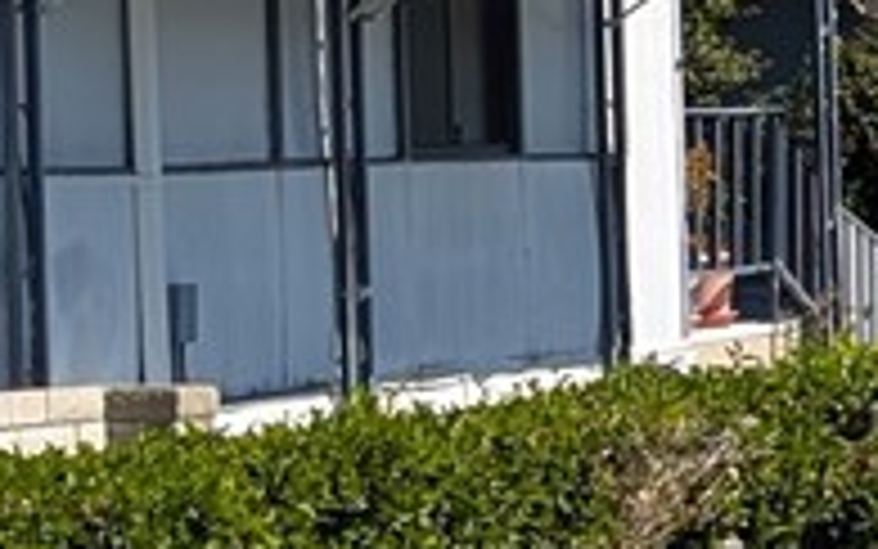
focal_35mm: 272
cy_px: 212
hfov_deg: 7.2
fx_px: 6510
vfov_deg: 4.8
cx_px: 2118
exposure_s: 1/1266
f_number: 1.68
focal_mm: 6.9
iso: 20
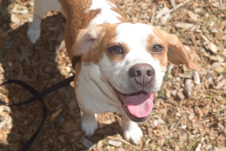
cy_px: 76
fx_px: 395
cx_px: 113
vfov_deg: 21.6
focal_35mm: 63
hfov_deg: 31.9
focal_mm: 42
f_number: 10
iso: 100
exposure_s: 1/200
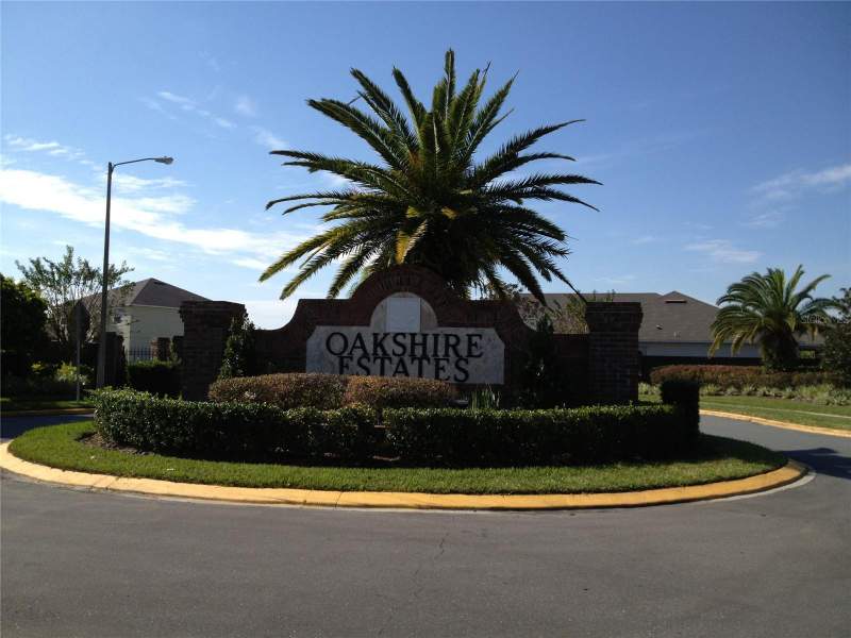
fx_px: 860
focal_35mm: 35
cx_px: 426
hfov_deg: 52.6
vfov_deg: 40.7
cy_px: 319
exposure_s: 1/1623
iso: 50
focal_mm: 4.28
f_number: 2.4
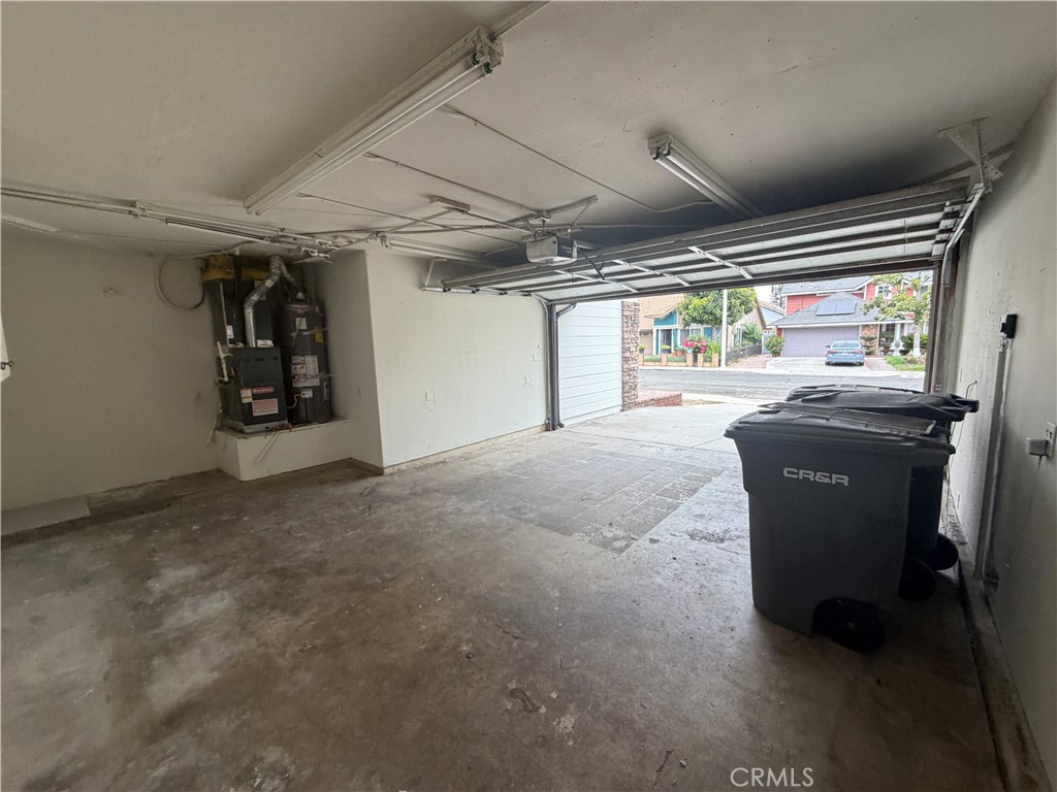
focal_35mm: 14
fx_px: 427
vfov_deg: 85.7
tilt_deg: -4.7
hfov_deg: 102.1
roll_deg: +1.9
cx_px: 528
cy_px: 396
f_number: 2.2
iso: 200
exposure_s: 1/121
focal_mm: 2.22
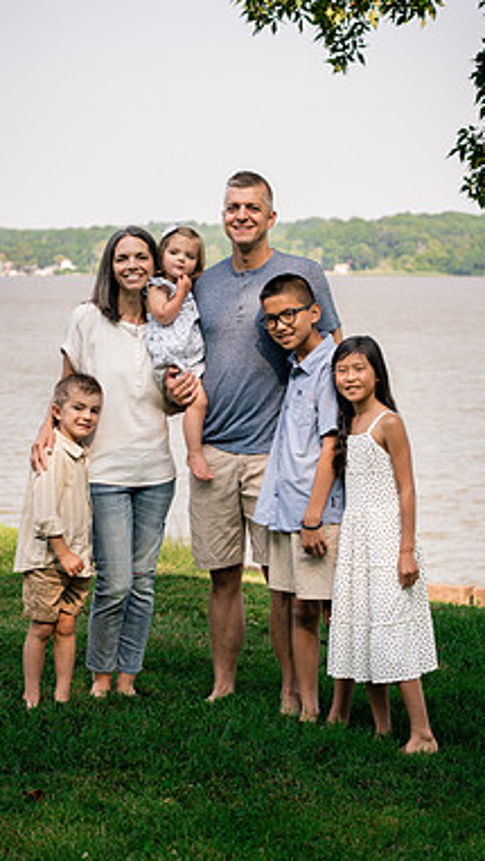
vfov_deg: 20.4
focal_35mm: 105
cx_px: 237
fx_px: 2400
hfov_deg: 11.5
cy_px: 399
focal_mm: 85
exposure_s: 1/500
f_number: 5.6
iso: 400
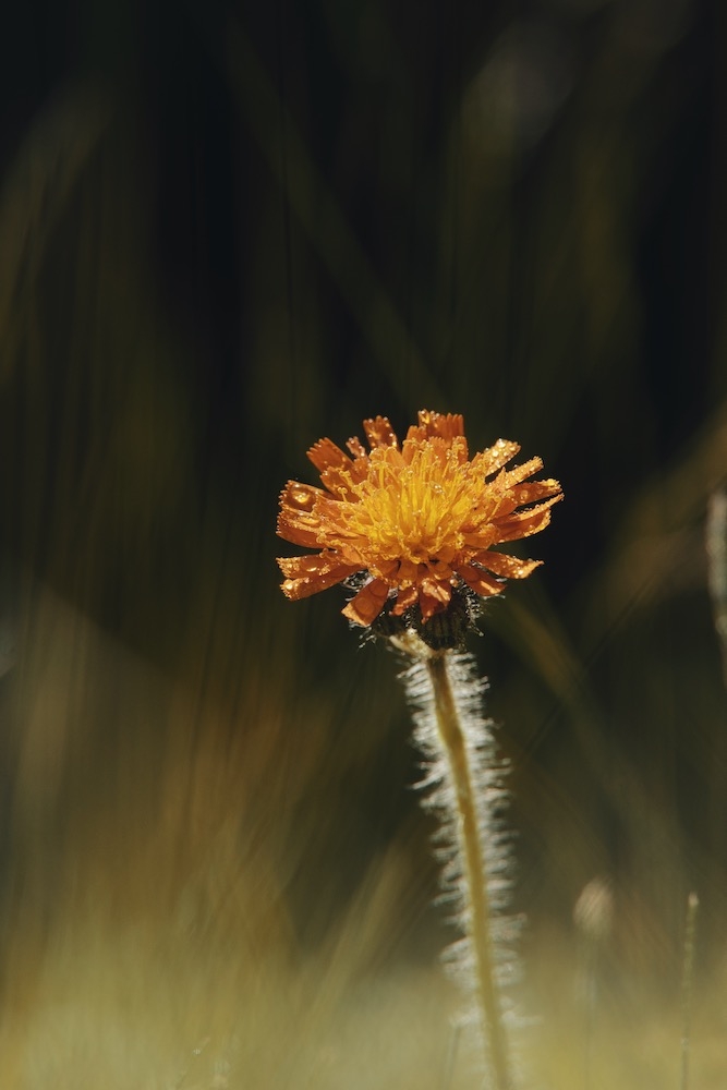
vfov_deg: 8.3
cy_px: 545
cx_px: 364
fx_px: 7494
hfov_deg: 5.6
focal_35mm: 248
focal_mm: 165
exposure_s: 1/640
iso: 250
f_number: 8
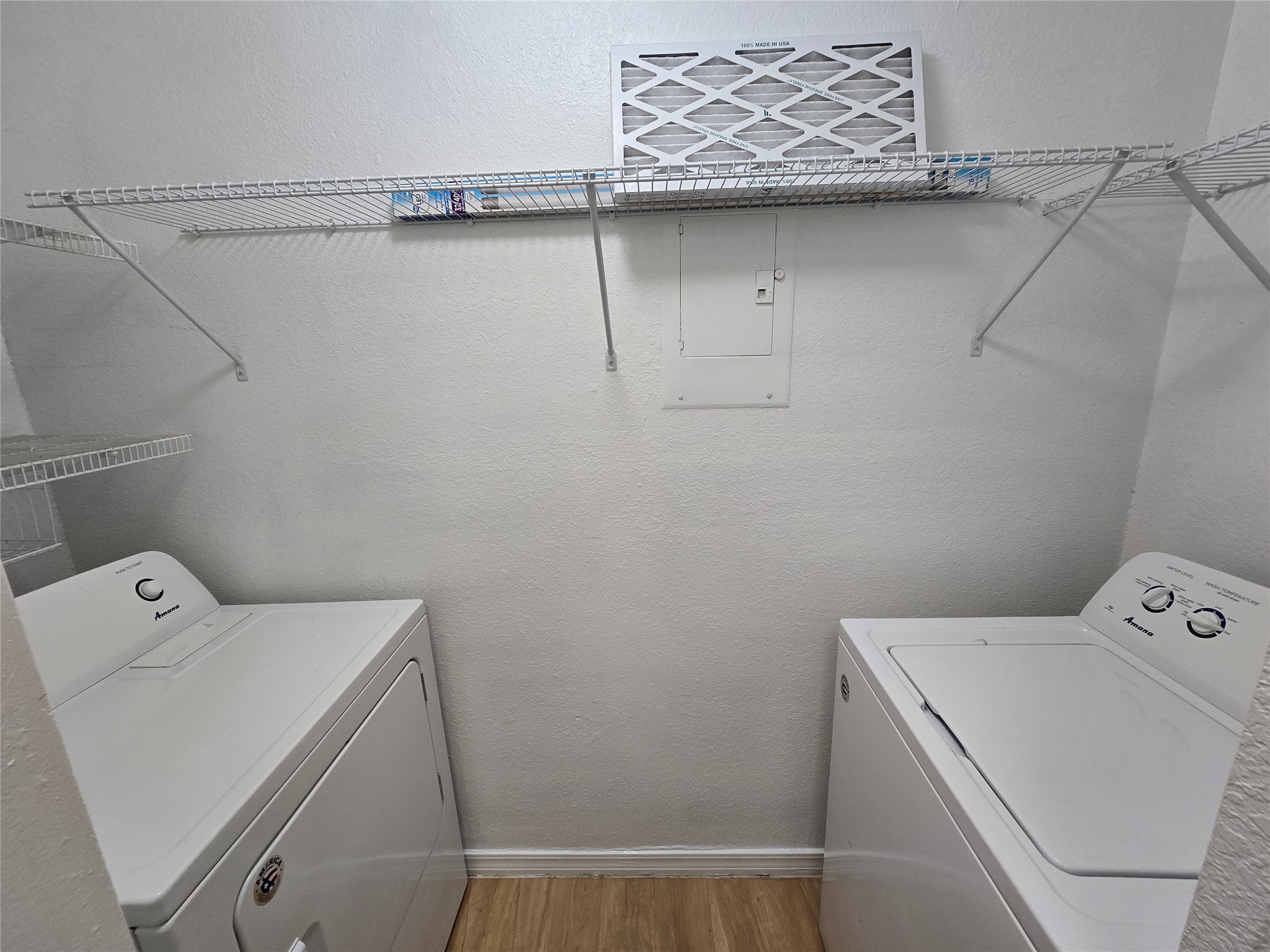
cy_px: 476
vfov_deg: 89.9
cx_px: 635
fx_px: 477
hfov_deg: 106.2
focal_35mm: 13
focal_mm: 2.2
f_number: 2.2
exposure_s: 1/60
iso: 125
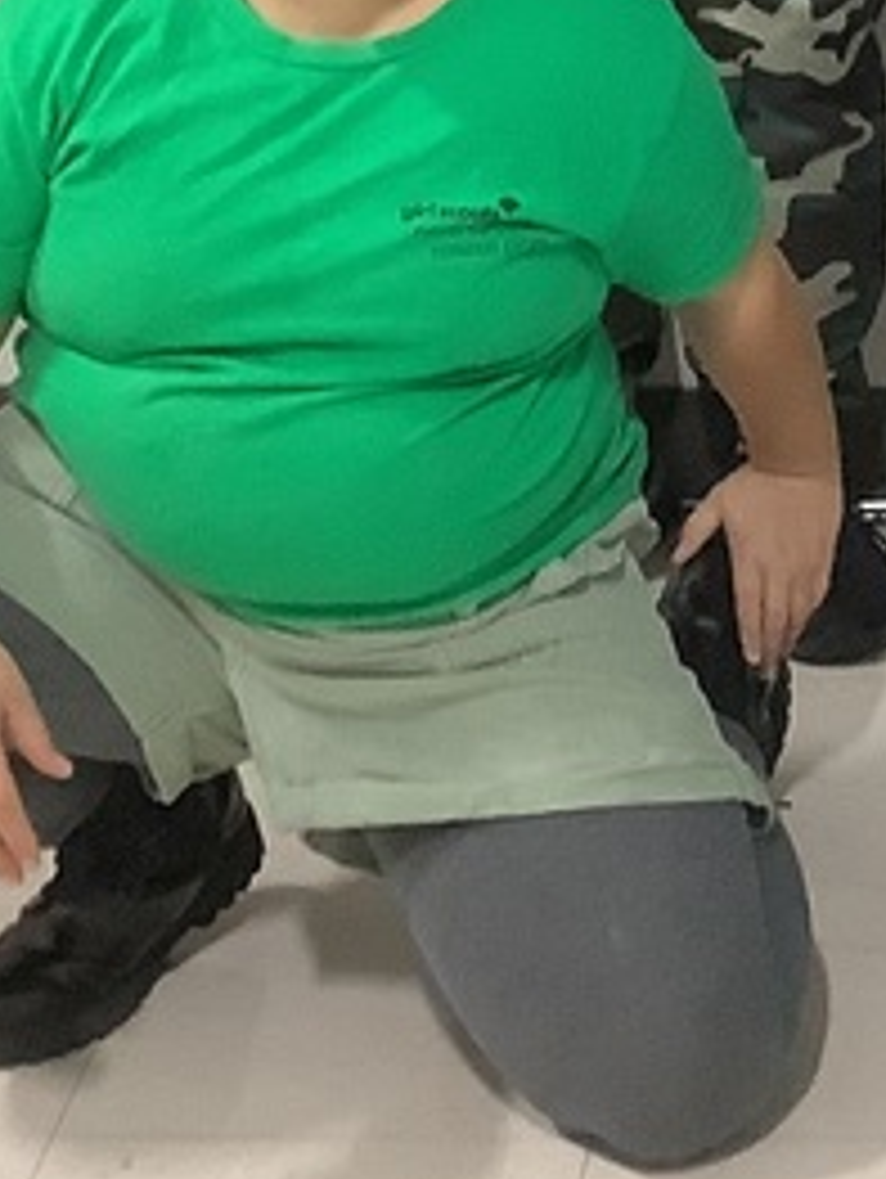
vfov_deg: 15.4
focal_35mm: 121
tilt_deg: -9.5
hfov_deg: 12.0
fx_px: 4123
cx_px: 1043
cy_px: -410
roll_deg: -0.7
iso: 320
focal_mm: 3.3
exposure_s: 1/40
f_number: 2.4
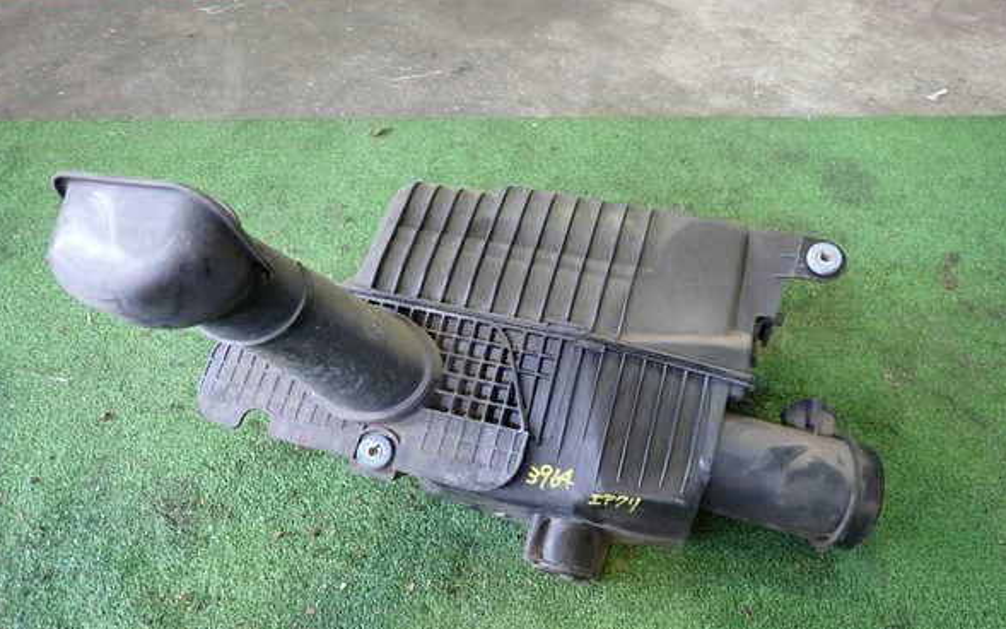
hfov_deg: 68.4
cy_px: 342
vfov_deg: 46.0
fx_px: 740
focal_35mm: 27
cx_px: 500
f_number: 2
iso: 400
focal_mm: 4.5
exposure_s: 1/30
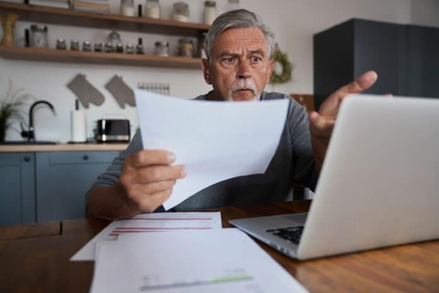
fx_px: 366
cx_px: 220
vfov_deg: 43.6
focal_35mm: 30
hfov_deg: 61.9
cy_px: 146
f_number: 2.8
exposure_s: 1/160
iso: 640
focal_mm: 30
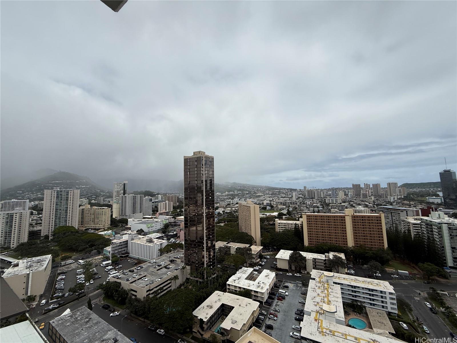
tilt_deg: +6.8
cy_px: 172
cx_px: 228
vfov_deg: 85.7
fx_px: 185
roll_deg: +1.3
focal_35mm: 14
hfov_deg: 102.1
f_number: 2.2
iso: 50
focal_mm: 2.22
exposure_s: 1/5618
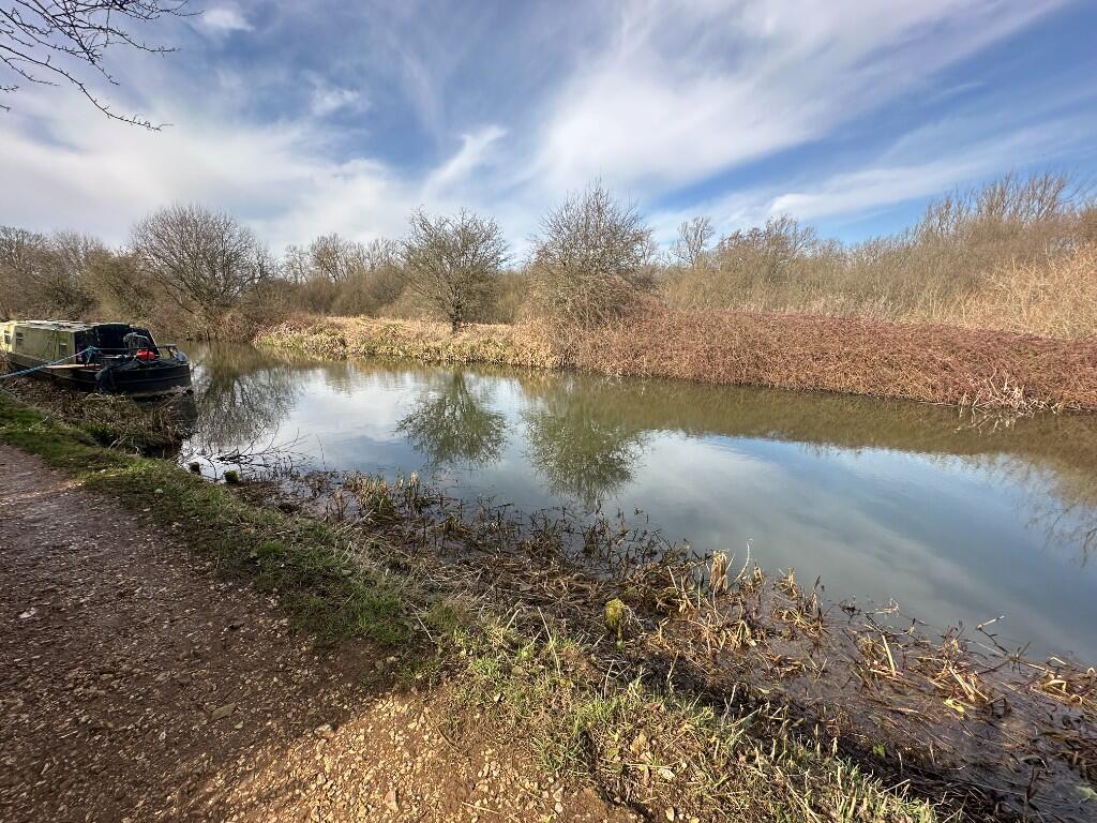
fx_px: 444
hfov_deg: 102.1
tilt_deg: -13.0
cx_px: 548
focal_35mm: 14
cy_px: 412
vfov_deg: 85.7
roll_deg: -0.3
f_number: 2.2
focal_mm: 2.22
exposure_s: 1/682
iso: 40
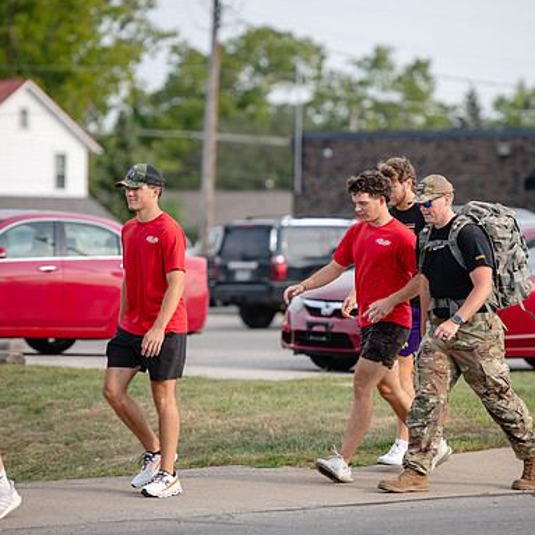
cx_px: 346
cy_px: 266
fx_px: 3934
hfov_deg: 7.8
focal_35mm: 225
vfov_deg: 7.8
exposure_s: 1/500
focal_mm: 175
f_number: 3.2
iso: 80
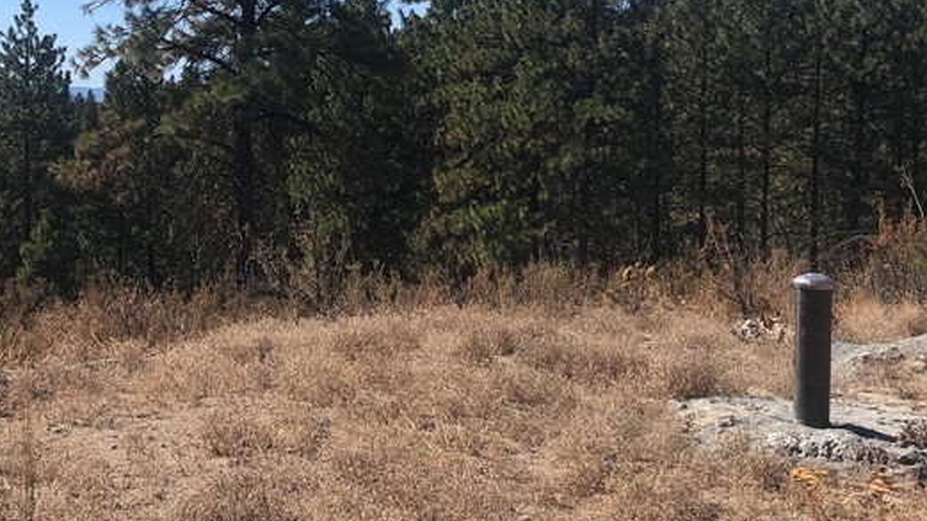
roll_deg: -1.5
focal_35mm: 60
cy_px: 133
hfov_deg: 34.3
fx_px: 1475
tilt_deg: -1.2
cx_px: 246
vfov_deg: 19.9
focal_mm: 3.99
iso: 20
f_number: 1.8
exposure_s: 1/2088
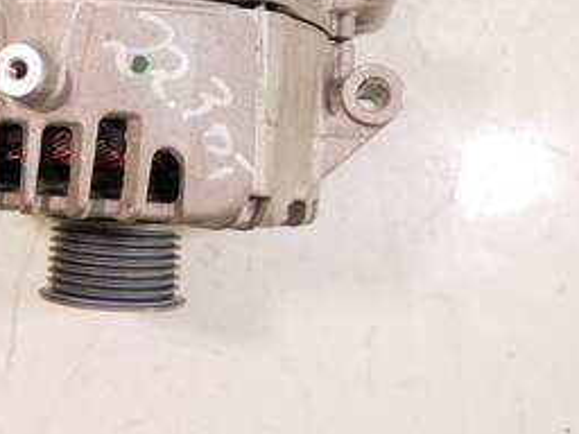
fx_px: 753
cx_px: 118
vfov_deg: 31.3
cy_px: 81
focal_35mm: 45
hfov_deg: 40.4
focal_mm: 12
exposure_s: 1/125
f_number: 3.5
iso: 1250
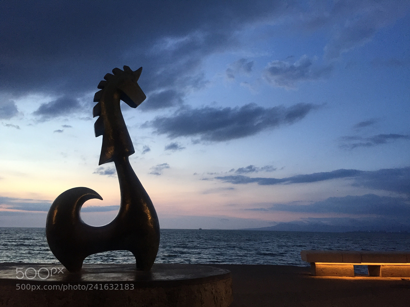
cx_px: 205
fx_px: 343
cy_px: 154
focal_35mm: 29
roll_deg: -2.9
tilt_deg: +13.5
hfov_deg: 61.7
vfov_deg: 48.2
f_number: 2.2
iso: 40
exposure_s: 1/30
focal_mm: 4.15
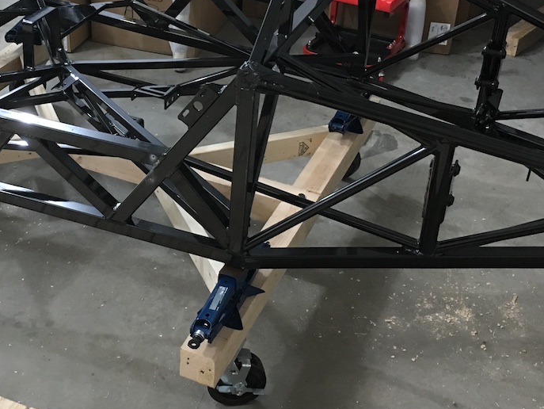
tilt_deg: -31.0
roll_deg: -0.5
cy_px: 154
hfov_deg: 35.0
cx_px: 164
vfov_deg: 27.0
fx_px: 849
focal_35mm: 54
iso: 80
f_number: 2.2
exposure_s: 1/15
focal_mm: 4.15
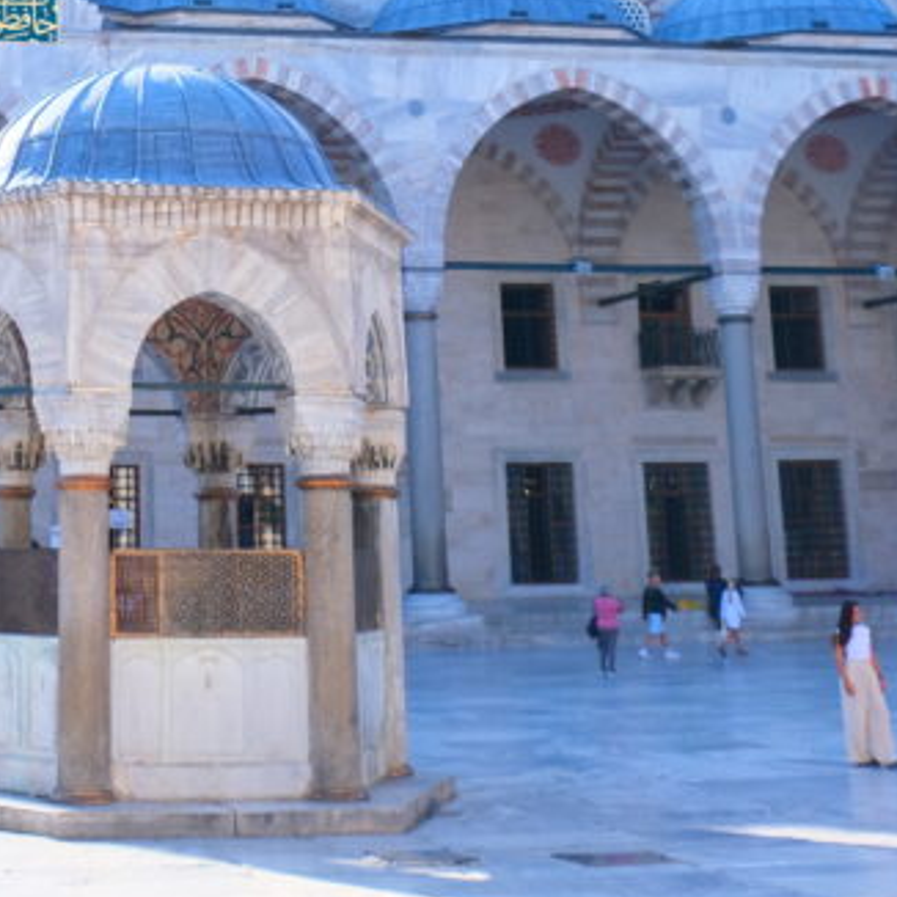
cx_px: 22
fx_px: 2111
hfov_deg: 23.1
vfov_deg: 22.9
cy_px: -23
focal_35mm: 72
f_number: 5.6
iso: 320
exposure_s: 1/350
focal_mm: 18
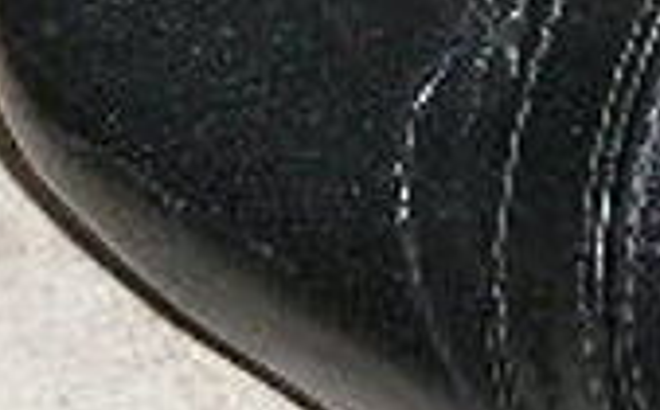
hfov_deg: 9.2
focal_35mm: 220
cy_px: 859
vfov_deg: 5.8
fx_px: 3951
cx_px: 1054
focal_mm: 5.2
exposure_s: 1/30
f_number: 2.8
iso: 100
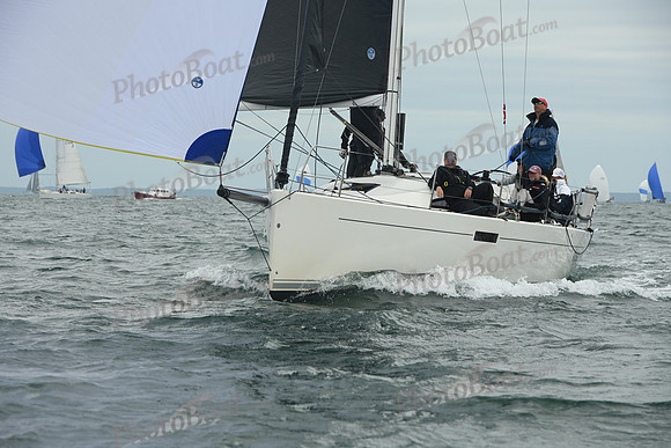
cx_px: 336
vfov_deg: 7.9
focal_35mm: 175
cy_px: 224
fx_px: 3262
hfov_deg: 11.7
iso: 400
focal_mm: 175
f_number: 10
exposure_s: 1/800
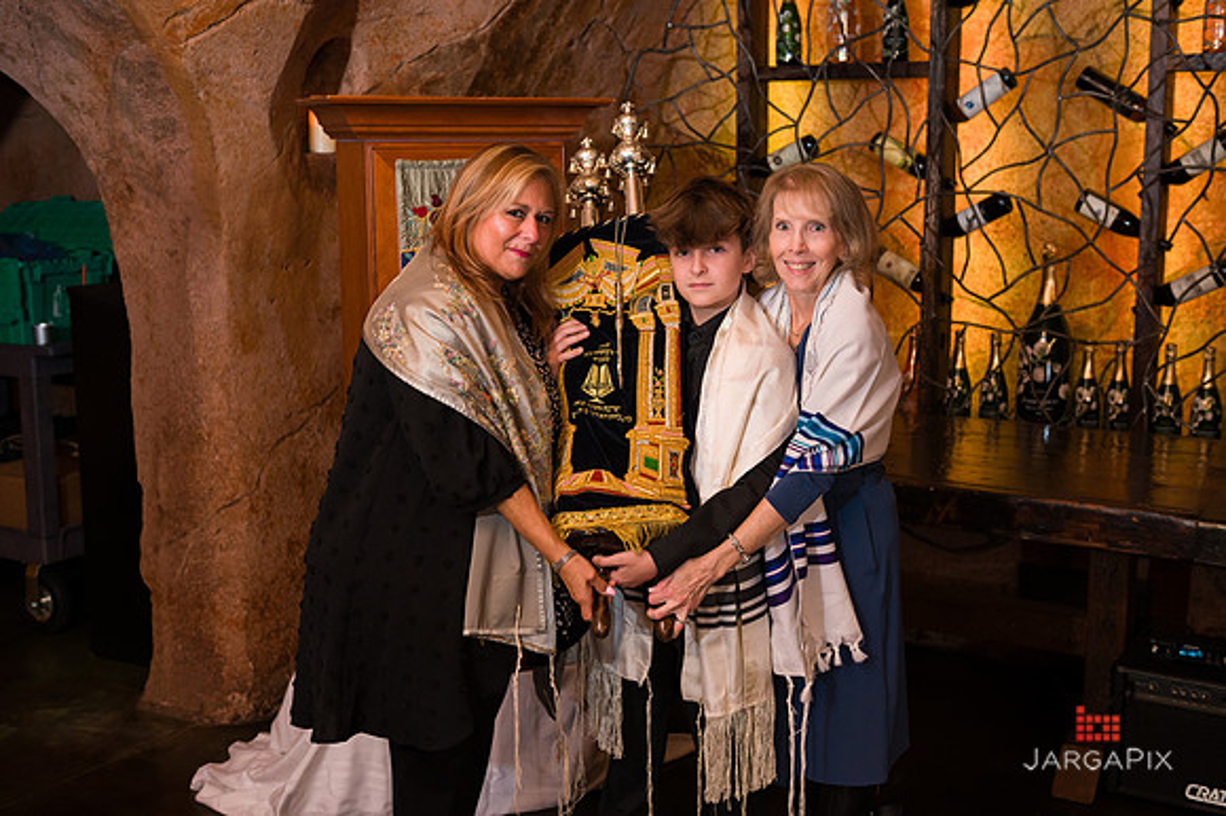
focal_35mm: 43
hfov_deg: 45.7
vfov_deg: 31.3
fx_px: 1456
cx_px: 615
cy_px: 388
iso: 1600
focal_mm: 40
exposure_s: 1/200
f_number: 5
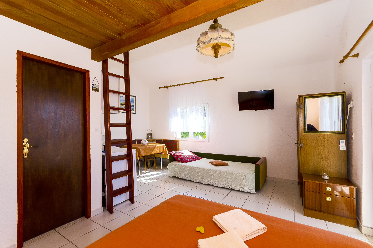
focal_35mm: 15
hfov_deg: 100.5
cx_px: 186
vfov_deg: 77.1
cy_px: 124
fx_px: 155
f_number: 8
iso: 160
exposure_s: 1/250
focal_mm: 10
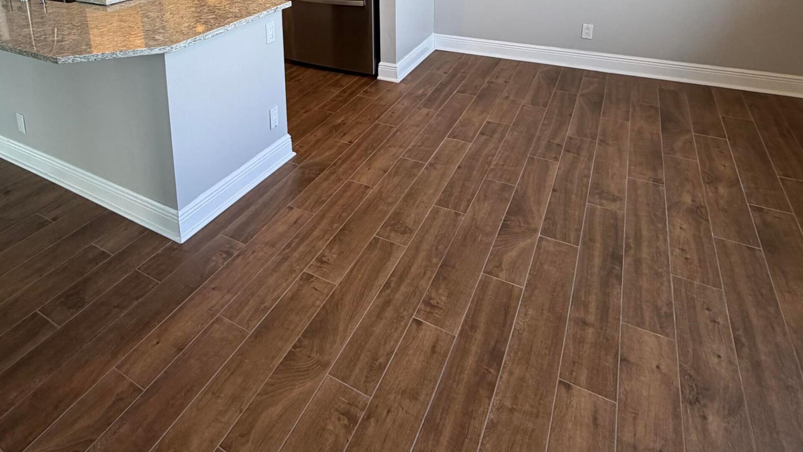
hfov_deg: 75.1
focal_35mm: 24
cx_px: 307
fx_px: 511
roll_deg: +3.4
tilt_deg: -14.0
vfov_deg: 41.8
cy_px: 6
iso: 160
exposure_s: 1/120
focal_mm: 2.22
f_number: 2.2
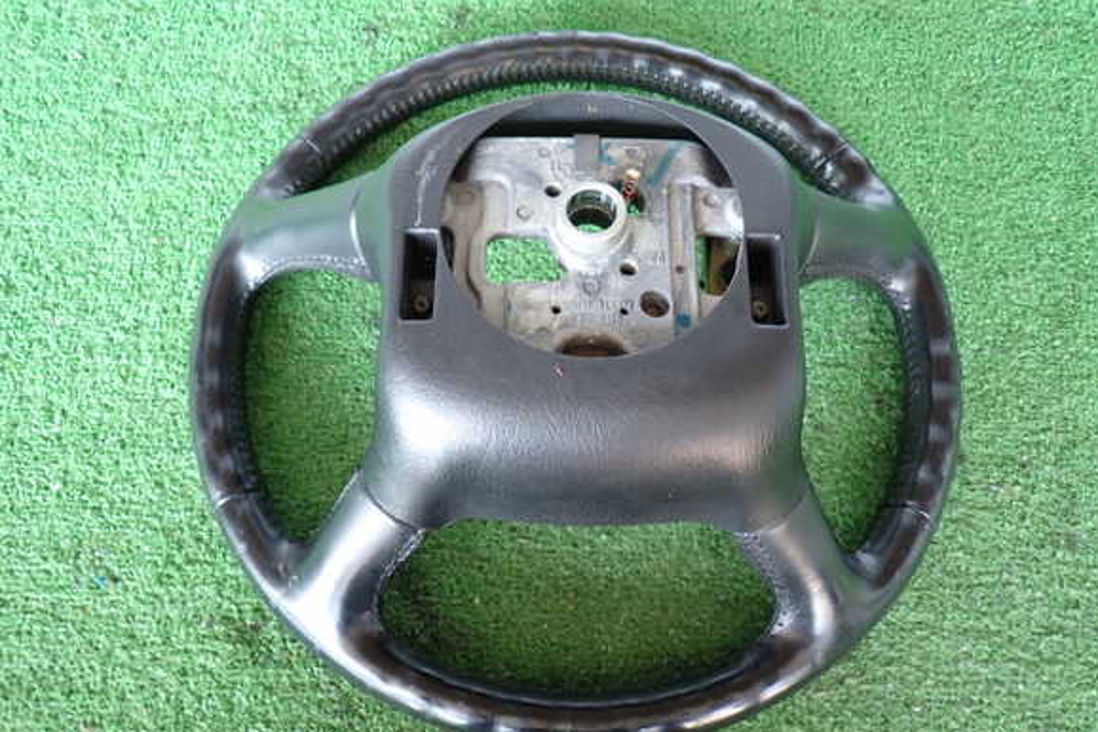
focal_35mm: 27
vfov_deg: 47.9
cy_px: 380
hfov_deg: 67.4
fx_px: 823
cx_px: 540
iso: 200
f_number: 2
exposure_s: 1/40
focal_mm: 4.5
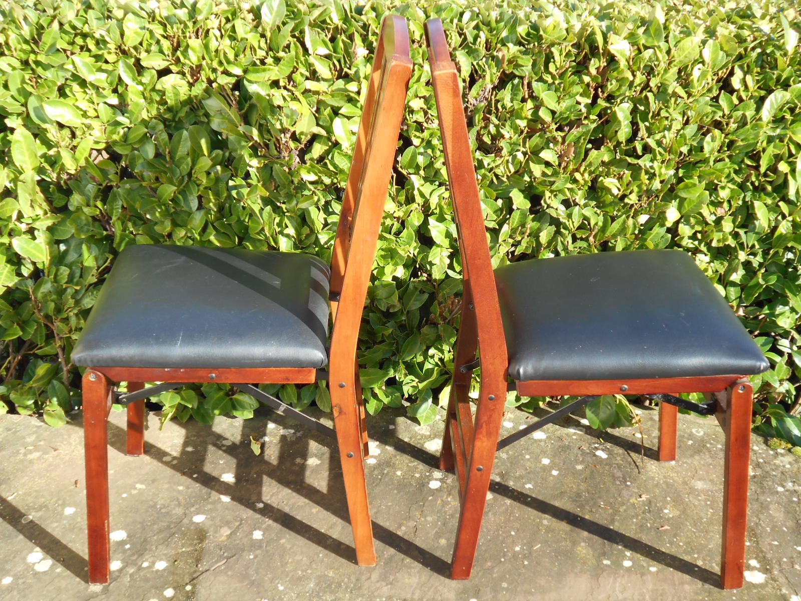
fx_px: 1018
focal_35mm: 44
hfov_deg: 42.9
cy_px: 300
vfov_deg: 32.9
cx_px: 400
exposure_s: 1/125
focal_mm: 7.7
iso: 80
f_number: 4.2
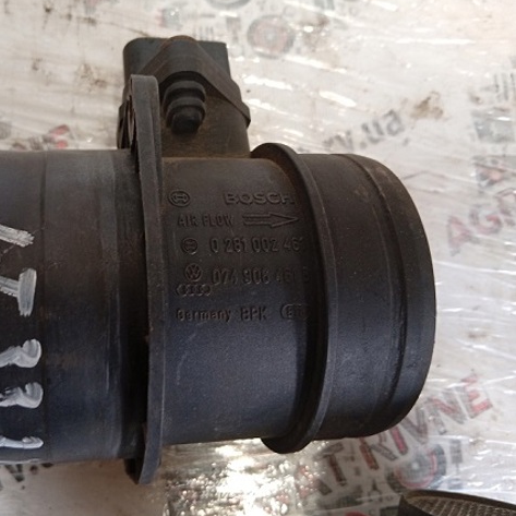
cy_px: 256
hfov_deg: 51.5
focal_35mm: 31
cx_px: 171
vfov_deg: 52.5
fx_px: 523
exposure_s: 1/33.3
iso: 504
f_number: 1.8
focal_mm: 3.96
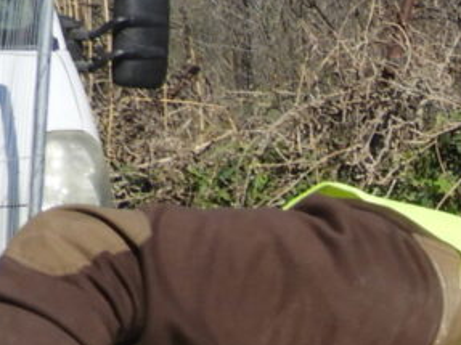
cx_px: 1246
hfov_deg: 4.8
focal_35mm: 402
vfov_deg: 3.6
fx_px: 5351
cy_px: 944
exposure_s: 1/1000
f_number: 4.2
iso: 100
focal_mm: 10.7
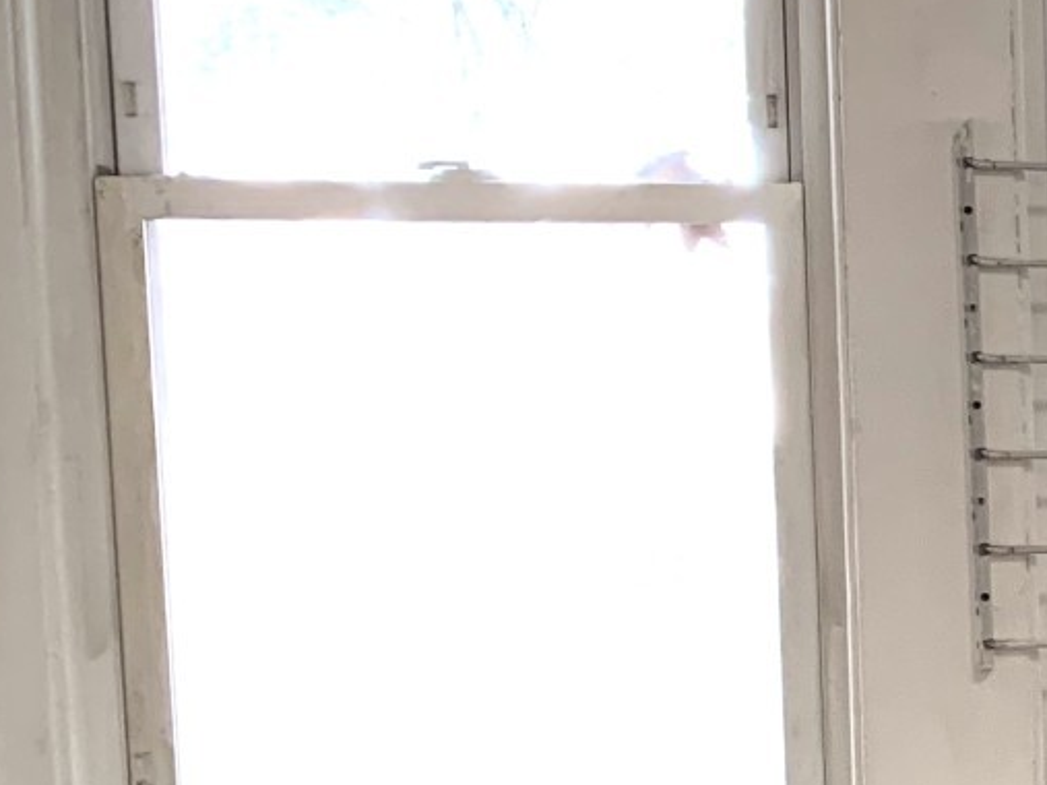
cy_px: 632
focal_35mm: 105
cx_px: 1989
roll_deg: -0.6
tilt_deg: -5.9
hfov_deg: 15.5
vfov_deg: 14.0
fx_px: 3175
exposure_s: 1/60
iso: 125
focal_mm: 4.25
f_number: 1.8
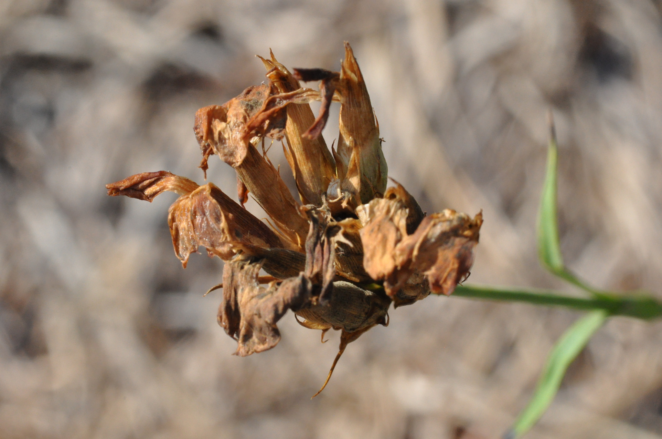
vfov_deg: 8.7
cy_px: 220
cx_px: 331
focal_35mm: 158
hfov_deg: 13.1
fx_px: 2893
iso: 1600
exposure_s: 1/250
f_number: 25
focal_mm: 105
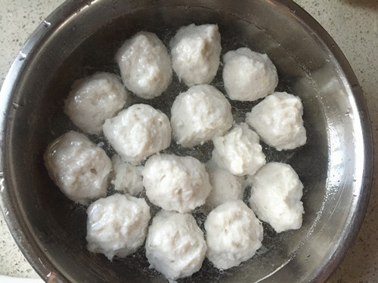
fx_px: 317
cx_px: 189
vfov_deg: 48.2
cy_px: 142
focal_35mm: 29
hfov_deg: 61.7
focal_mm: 4.15
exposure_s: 1/30
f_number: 2.2
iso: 250
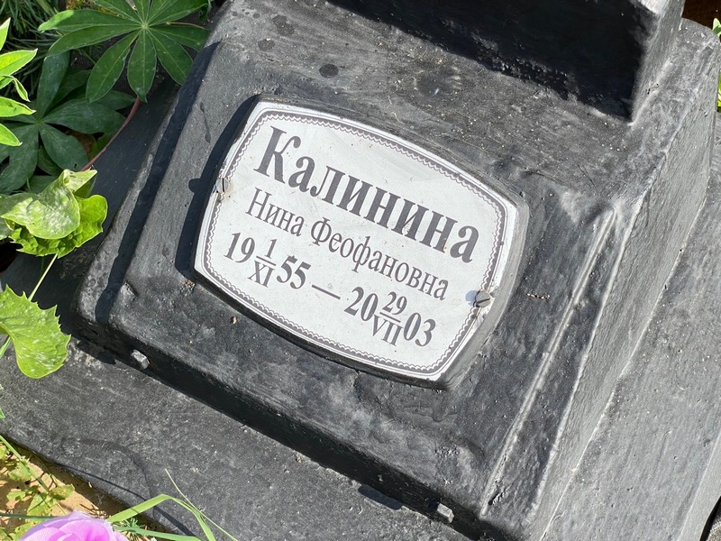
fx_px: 1083
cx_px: 360
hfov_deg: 36.8
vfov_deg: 28.0
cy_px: 270
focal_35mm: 52
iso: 20
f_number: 2
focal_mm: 6
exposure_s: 1/922
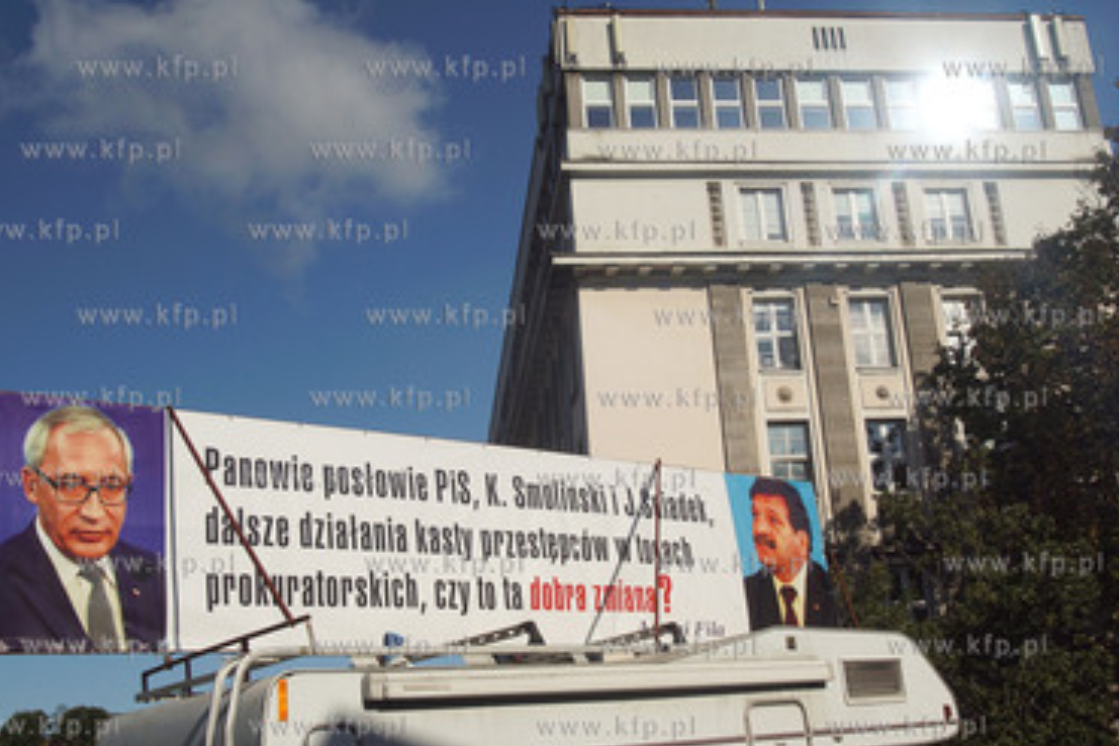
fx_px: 1212
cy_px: 356
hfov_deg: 49.6
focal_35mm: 39
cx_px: 552
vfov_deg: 34.2
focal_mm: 24
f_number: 8
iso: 160
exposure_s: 1/640
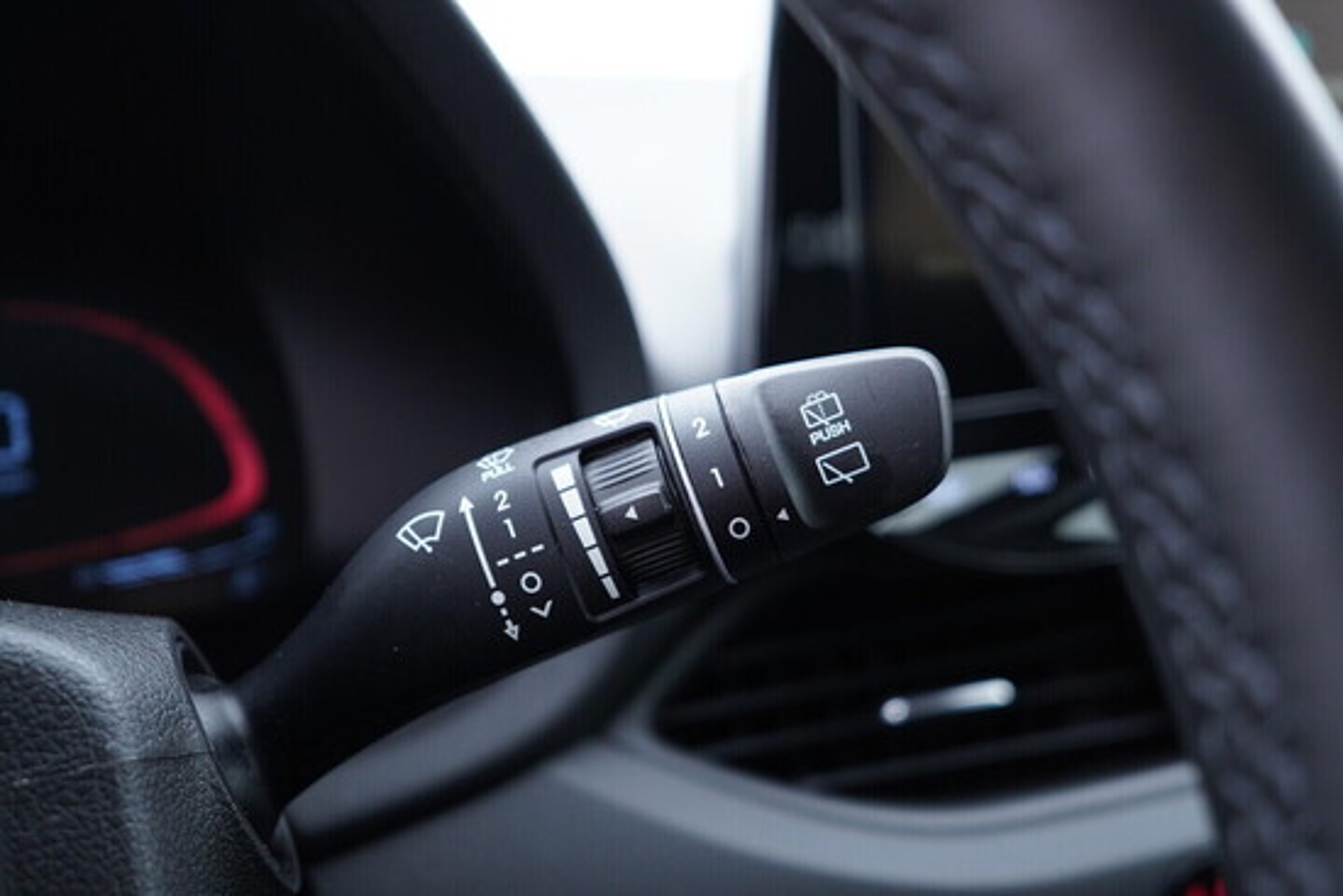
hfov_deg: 53.1
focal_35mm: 36
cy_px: 448
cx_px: 672
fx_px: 1343
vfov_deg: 36.9
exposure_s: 1/40
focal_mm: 24
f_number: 2.8
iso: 400
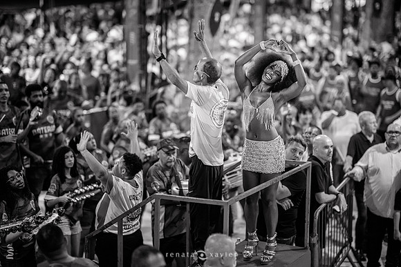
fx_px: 947
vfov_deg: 16.1
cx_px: 200
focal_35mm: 85
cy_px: 134
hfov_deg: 23.9
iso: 1000
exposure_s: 1/640
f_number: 1.2
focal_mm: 85
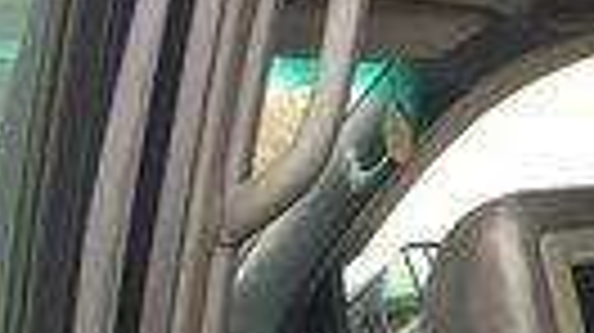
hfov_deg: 17.2
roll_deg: +3.1
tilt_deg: -12.4
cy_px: 585
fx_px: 1873
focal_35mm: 119
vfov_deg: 9.7
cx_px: 711
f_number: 2.2
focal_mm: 4.15
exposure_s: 1/100
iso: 50
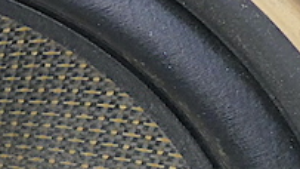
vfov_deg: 2.4
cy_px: 347
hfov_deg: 4.2
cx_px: -182
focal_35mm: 505
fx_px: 4016
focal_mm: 17.5
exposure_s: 1/2.5
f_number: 5.6
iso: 200
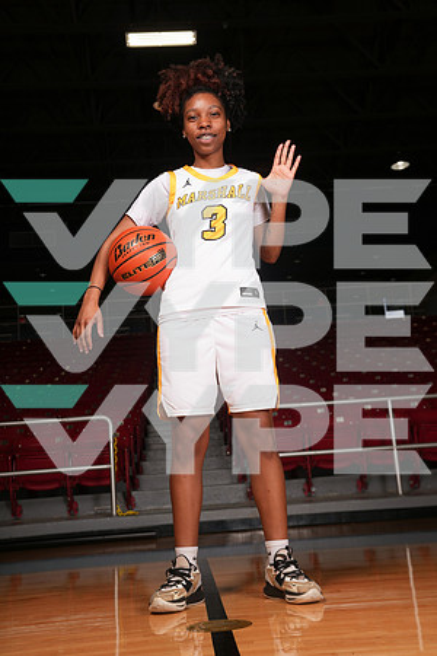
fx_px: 765
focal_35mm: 42
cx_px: 218
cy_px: 328
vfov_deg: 46.4
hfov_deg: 31.9
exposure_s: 1/200
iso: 250
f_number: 6.3
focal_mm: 42
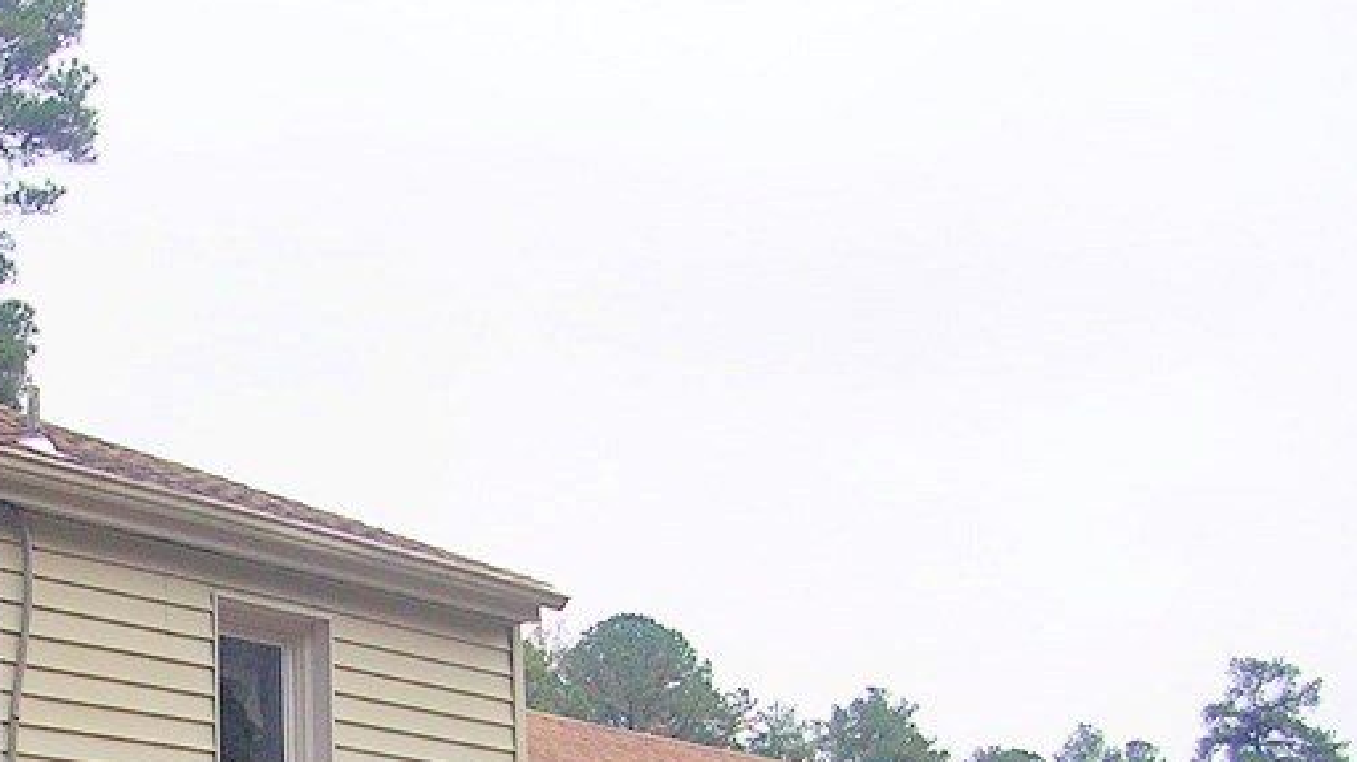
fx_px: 2985
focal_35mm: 83
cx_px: 173
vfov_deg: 14.0
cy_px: 969
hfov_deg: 24.9
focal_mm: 5.8
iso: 50
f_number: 2.8
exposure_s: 1/167
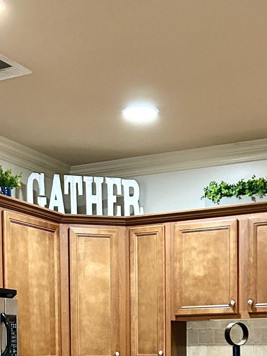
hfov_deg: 21.9
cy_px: 366
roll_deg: +2.4
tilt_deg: +2.9
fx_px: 689
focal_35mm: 67
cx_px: 106
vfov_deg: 27.1
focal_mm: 5.7
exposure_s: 1/40
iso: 500
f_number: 1.5
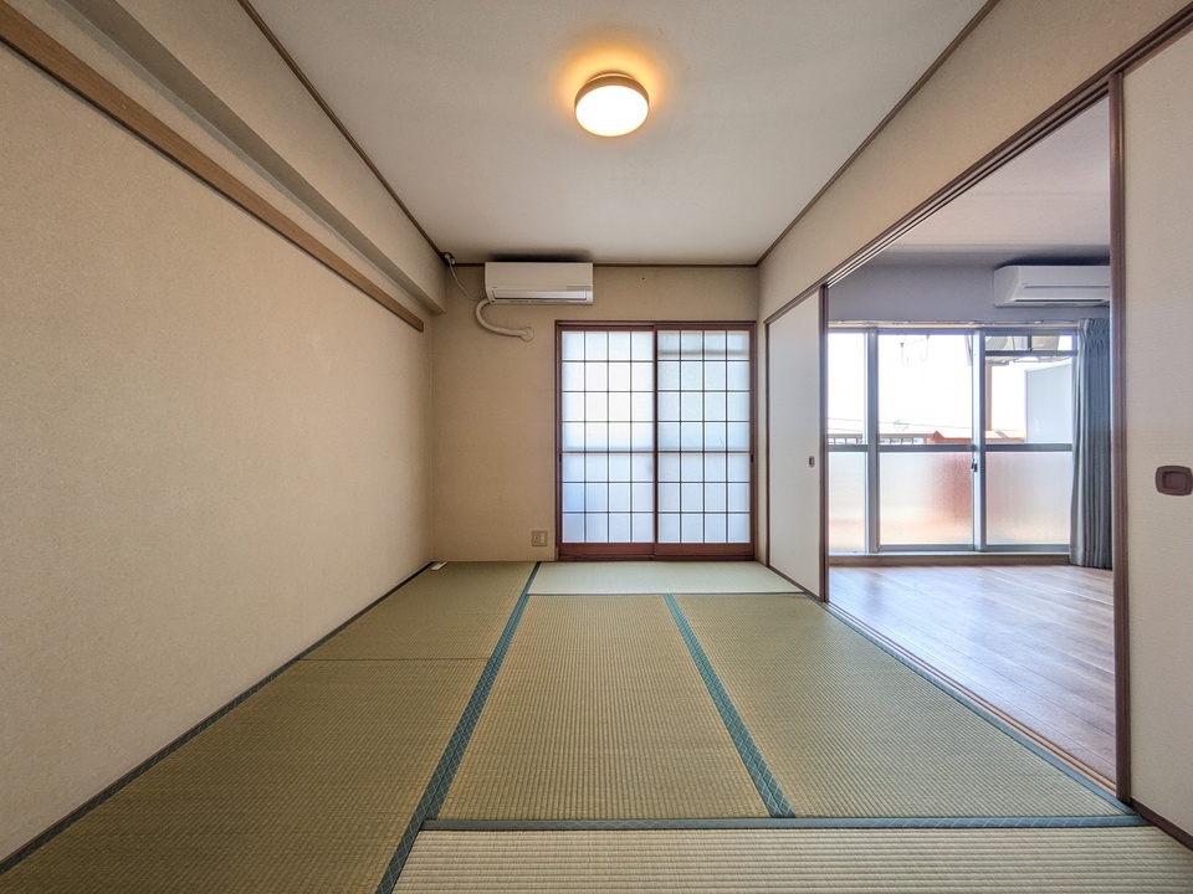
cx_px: 596
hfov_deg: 102.1
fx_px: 482
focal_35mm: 14
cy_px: 447
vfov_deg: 85.7
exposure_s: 1/137
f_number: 2.2
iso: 49
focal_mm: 1.83
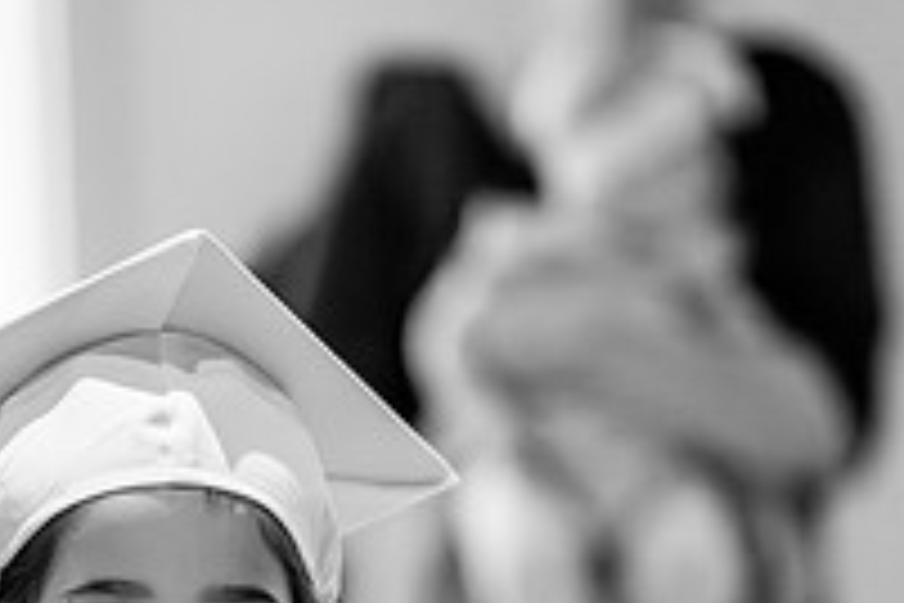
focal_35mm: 535
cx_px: 130
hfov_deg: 3.9
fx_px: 13433
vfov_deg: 2.6
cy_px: 848
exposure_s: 1/200
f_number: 2.8
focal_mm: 185
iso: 1600
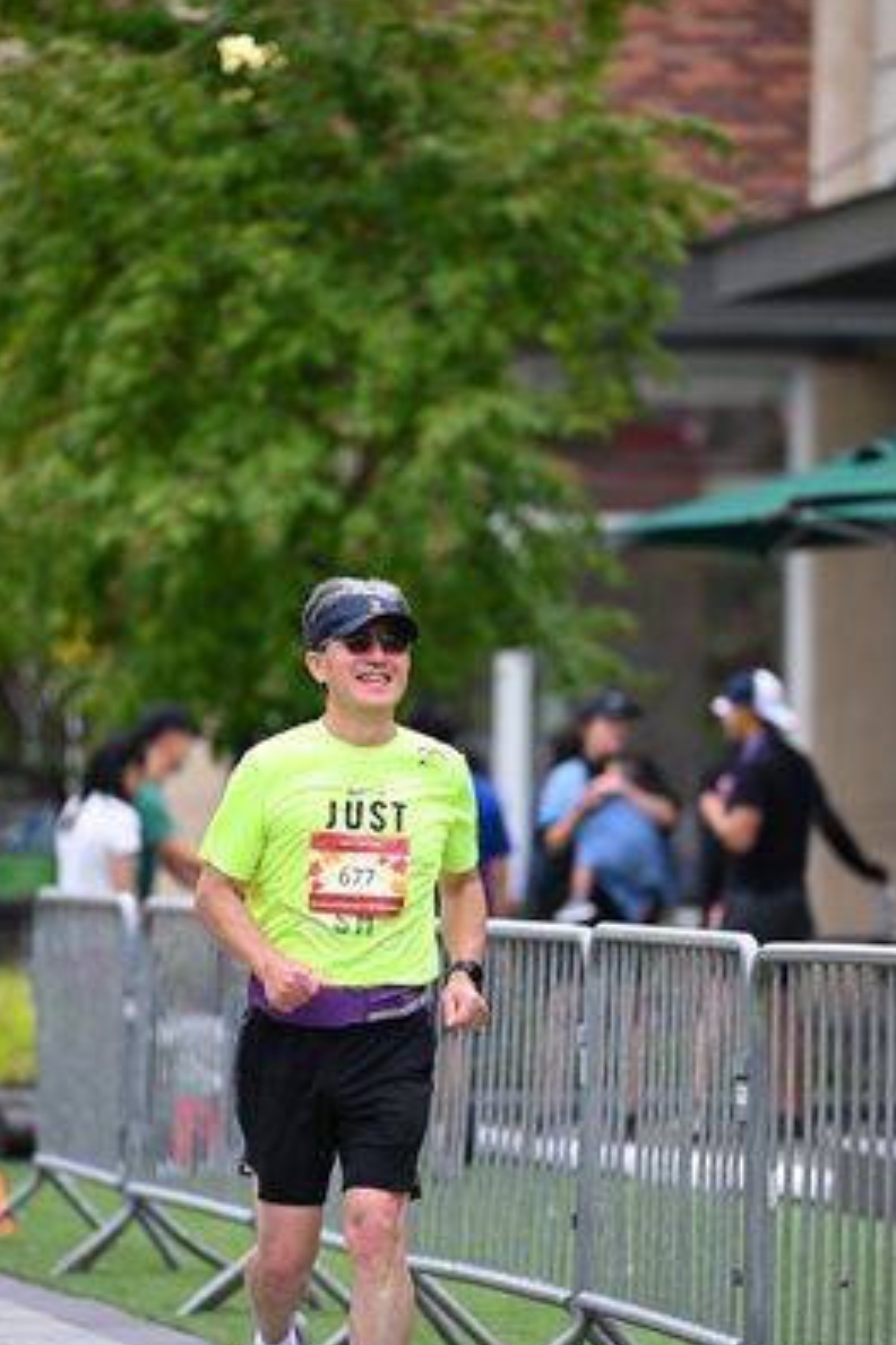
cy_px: 754
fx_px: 10378
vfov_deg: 7.4
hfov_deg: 4.9
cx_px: 446
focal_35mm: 278
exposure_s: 1/2000
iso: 640
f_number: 2.8
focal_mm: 200
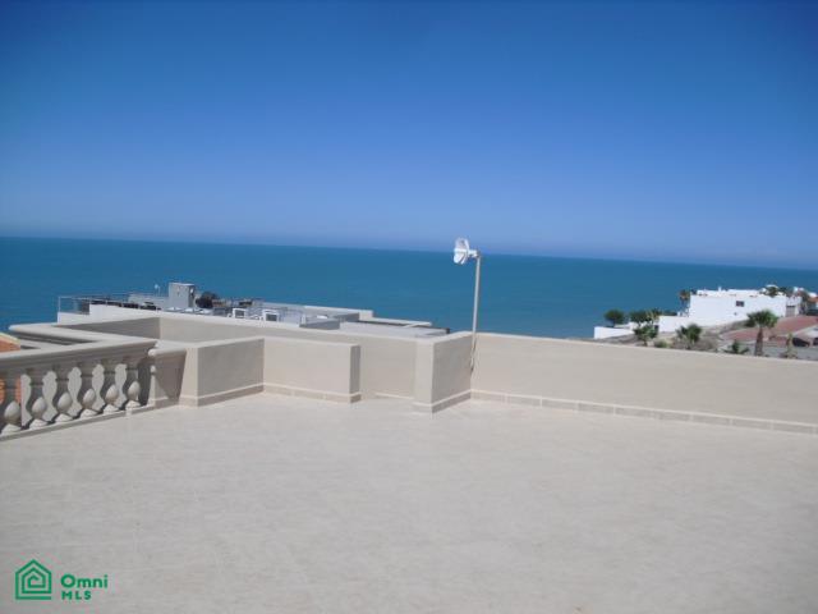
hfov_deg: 51.4
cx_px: 409
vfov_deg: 39.7
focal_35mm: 36
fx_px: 851
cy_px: 307
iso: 64
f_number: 7.8
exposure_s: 1/320
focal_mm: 6.3
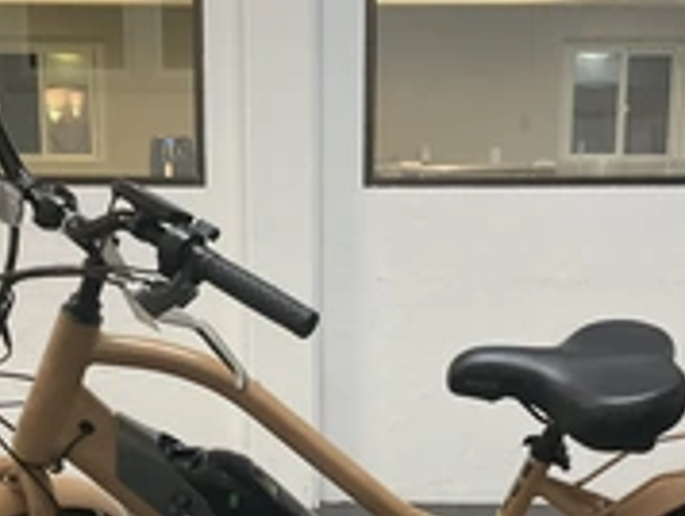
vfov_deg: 22.2
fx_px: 1288
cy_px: 454
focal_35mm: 65
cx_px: 335
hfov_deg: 29.8
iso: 200
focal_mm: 3
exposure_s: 1/60
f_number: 1.8
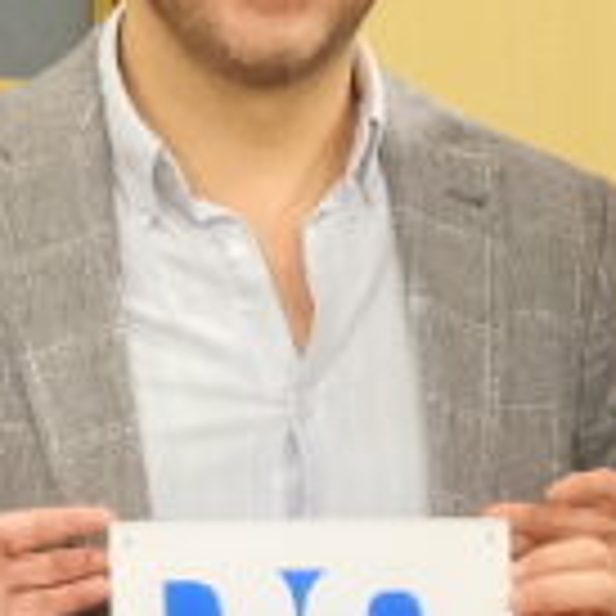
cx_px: 751
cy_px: 1245
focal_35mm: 286
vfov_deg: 6.0
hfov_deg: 6.1
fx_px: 5758
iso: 2000
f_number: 4
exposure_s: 1/125
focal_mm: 20.2
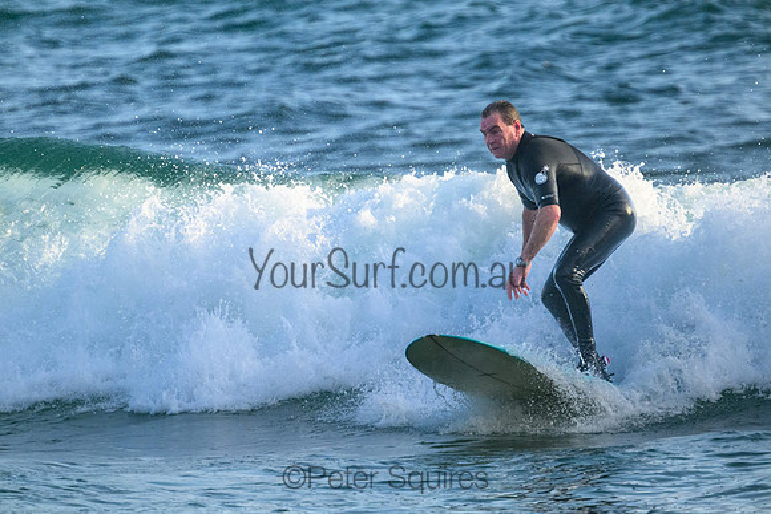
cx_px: 386
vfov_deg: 1.7
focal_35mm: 800
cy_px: 257
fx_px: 17137
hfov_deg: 2.6
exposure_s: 1/2000
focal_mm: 800
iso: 3600
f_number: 11
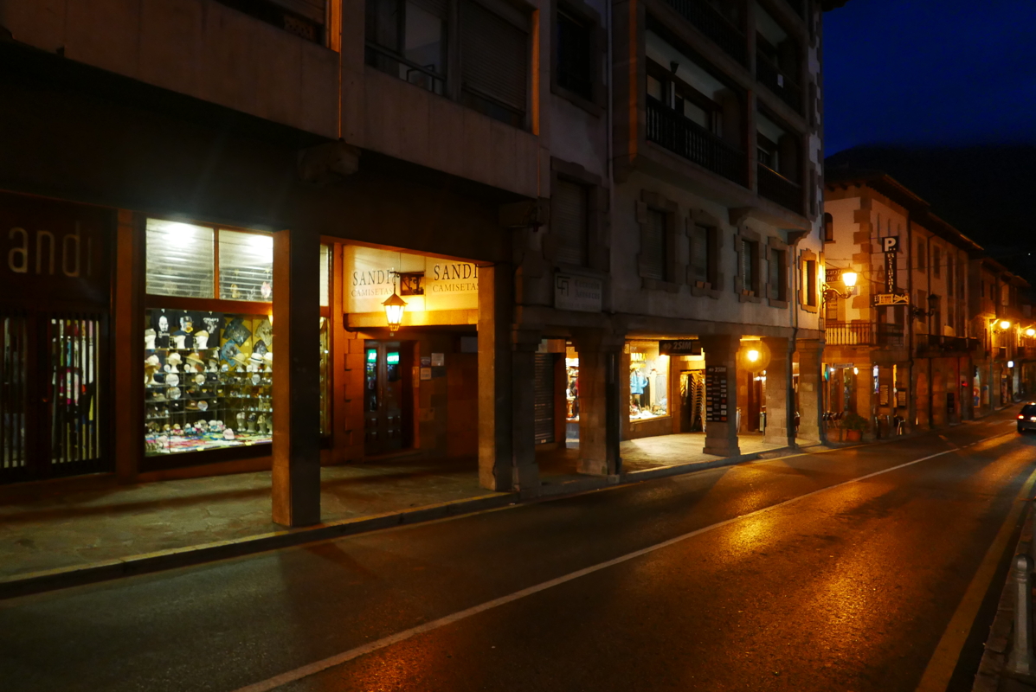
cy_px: 346
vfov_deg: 53.2
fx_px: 691
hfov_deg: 73.7
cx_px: 518
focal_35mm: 24
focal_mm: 10.9
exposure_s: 1/60
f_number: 1.7
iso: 2000
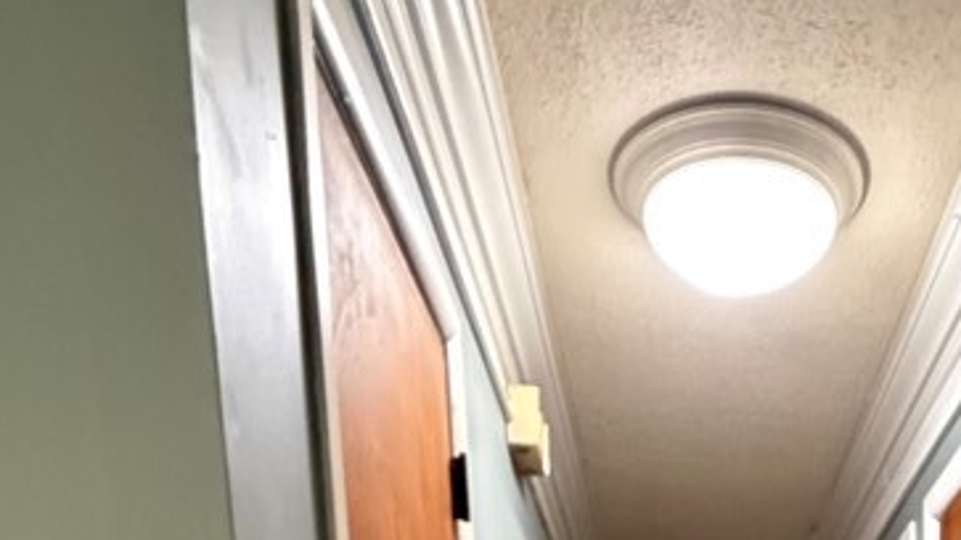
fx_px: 1095
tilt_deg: -6.9
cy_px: 1030
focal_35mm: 43
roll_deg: +1.8
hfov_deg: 44.7
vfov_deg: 19.1
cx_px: 789
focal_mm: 2.22
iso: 1250
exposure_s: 1/60
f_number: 2.2
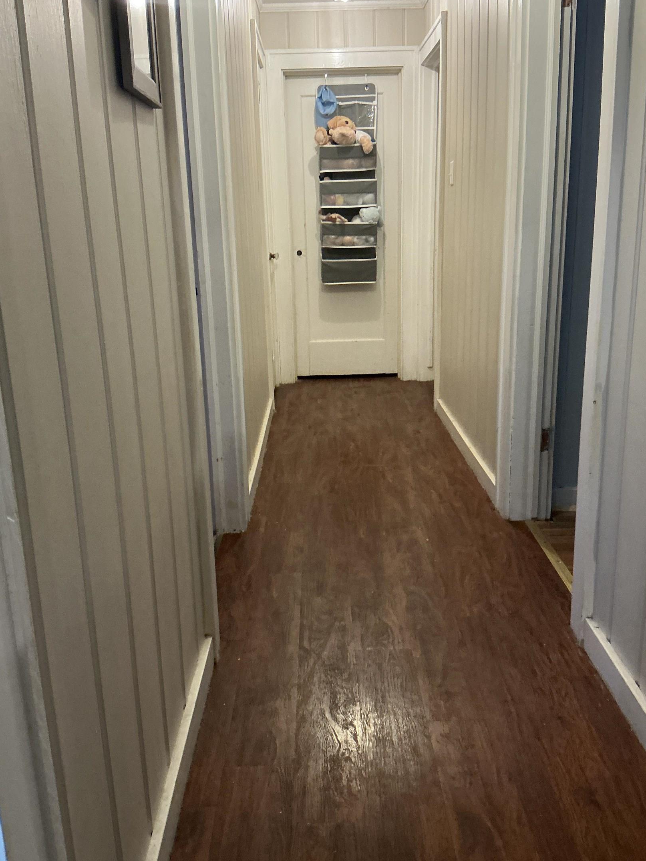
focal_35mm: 30
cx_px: 313
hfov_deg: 46.8
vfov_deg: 60.0
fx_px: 746
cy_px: 419
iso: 250
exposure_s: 1/40
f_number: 1.8
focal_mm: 3
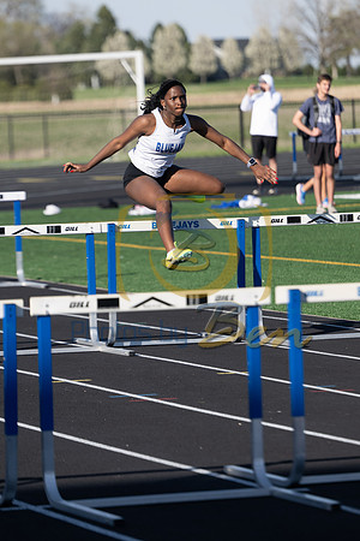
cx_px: 180
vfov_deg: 9.1
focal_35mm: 225
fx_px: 3375
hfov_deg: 6.1
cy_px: 270
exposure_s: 1/1250
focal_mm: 150
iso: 100
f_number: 3.2
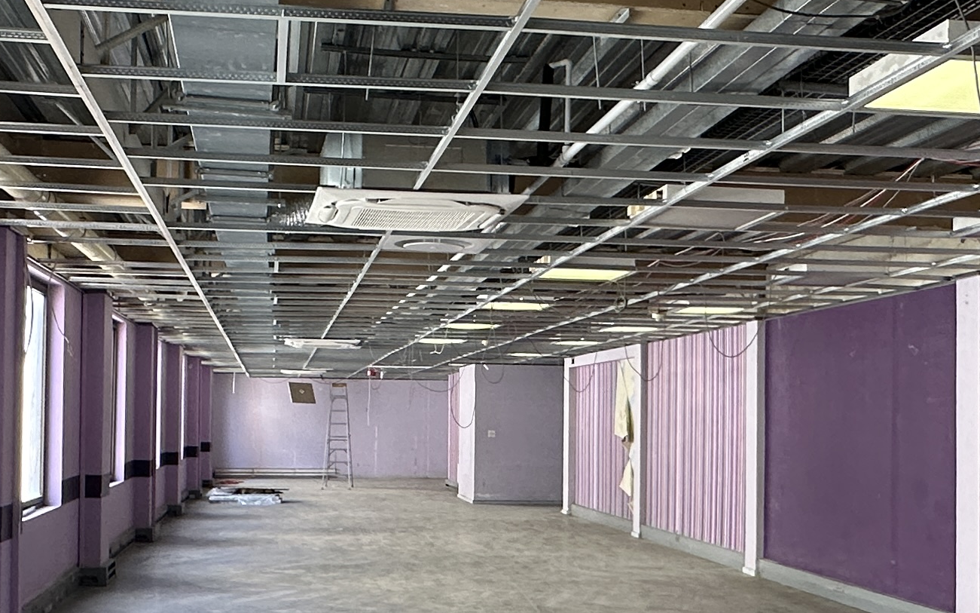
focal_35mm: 46
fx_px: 1229
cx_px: 471
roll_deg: -0.3
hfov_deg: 43.5
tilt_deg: +1.4
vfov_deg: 27.9
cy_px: 394
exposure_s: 1/100
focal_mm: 2.22
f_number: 2.2
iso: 200
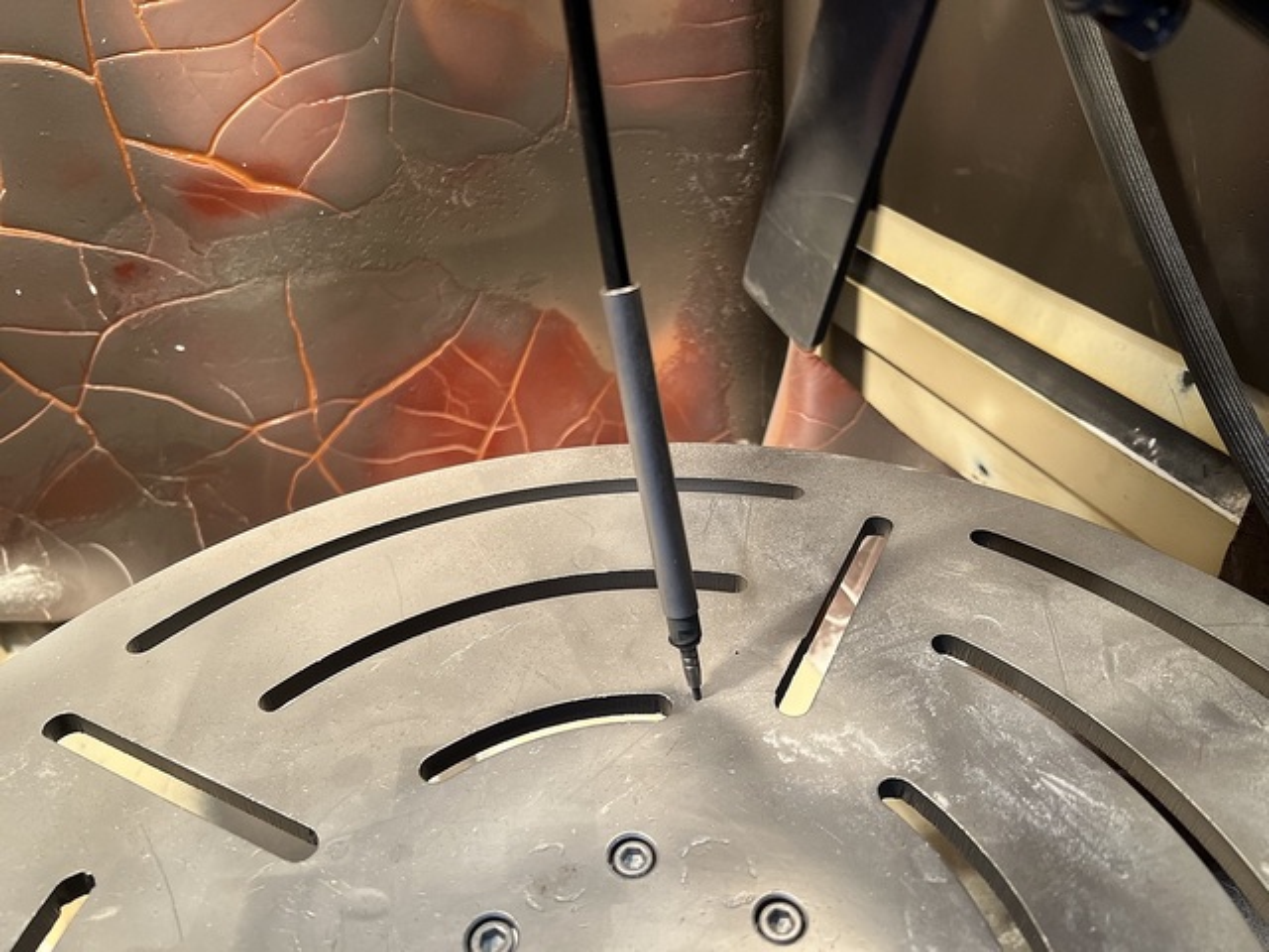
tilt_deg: -33.6
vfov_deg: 53.1
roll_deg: +3.4
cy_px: 476
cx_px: 634
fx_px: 953
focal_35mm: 26
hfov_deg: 67.3
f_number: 1.5
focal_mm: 5.7
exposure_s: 1/100
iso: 125
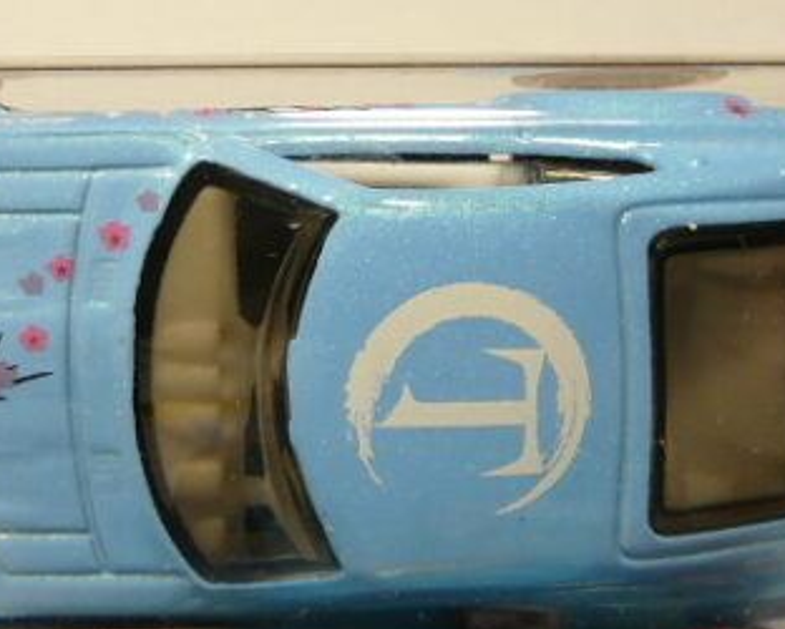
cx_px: 284
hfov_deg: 25.3
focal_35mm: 75
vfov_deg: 20.4
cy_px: 221
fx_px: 1744
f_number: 2.8
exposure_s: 1/80
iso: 100
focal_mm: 4.6
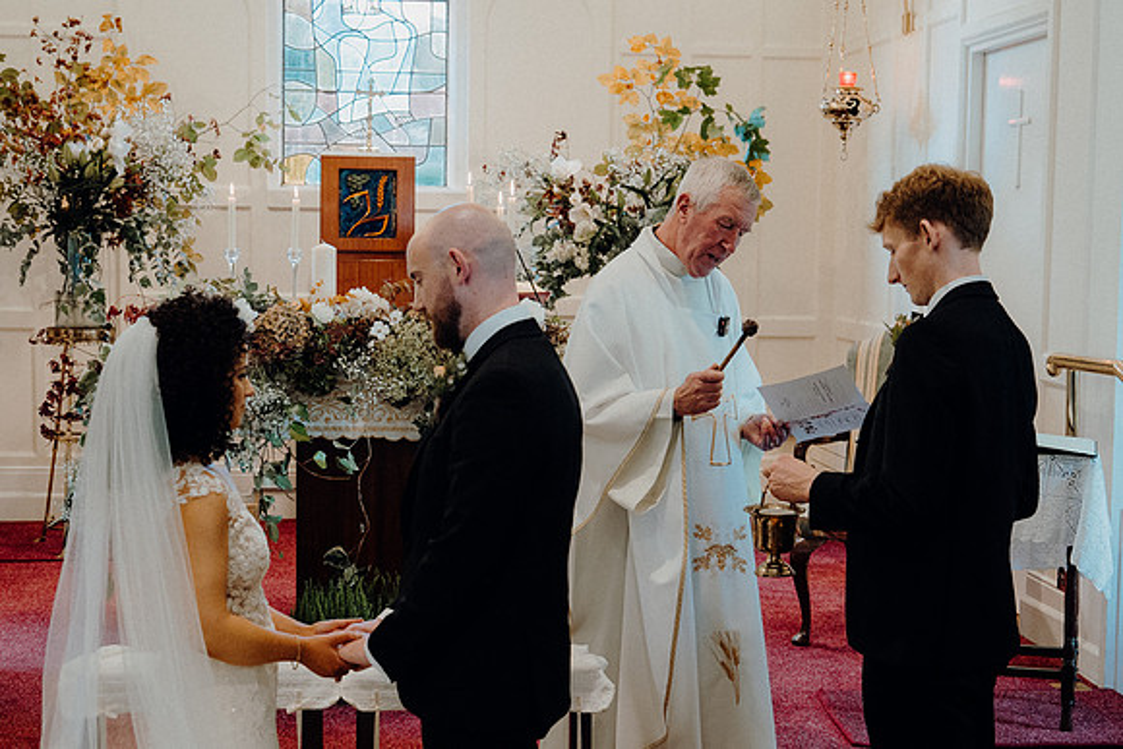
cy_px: 374
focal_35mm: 57
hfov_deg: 35.0
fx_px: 1778
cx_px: 562
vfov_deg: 23.8
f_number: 3.5
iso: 2000
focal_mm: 38
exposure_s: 1/160
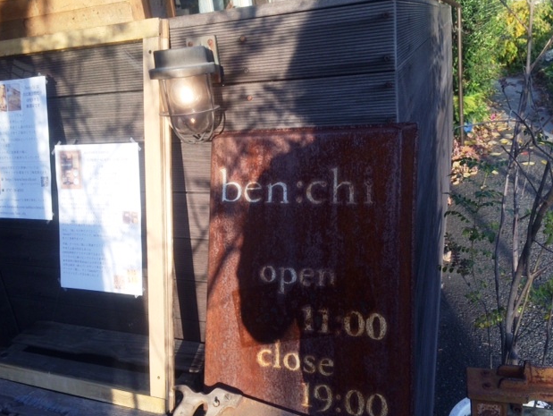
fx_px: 496
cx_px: 270
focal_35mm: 31
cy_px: 208
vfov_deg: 45.5
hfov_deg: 58.3
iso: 32
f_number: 2.2
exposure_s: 1/336
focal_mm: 4.12
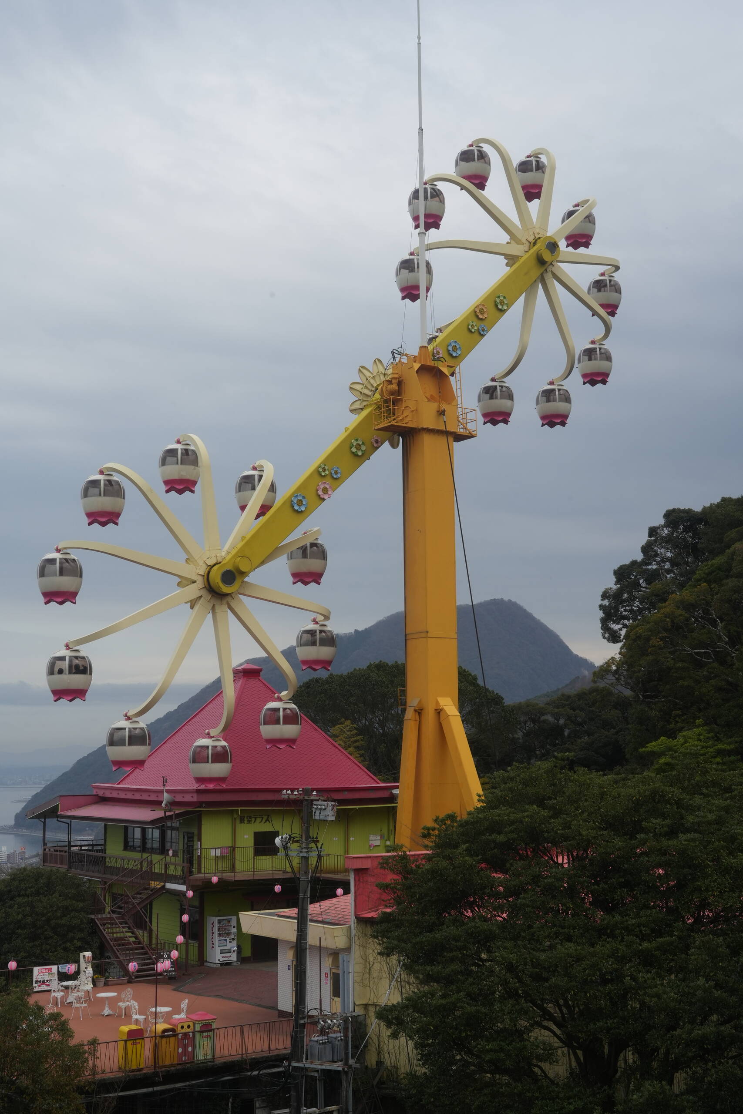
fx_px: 1548
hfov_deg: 27.0
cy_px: 557
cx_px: 372
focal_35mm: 50
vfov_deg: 39.6
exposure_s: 1/250
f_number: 14
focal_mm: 50
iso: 640
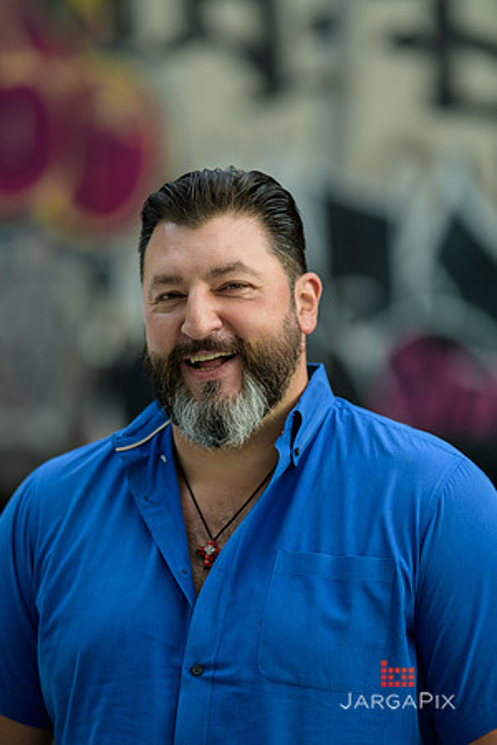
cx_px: 248
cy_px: 372
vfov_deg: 15.2
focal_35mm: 135
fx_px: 2795
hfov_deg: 10.2
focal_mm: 135
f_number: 2
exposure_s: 1/250
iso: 200
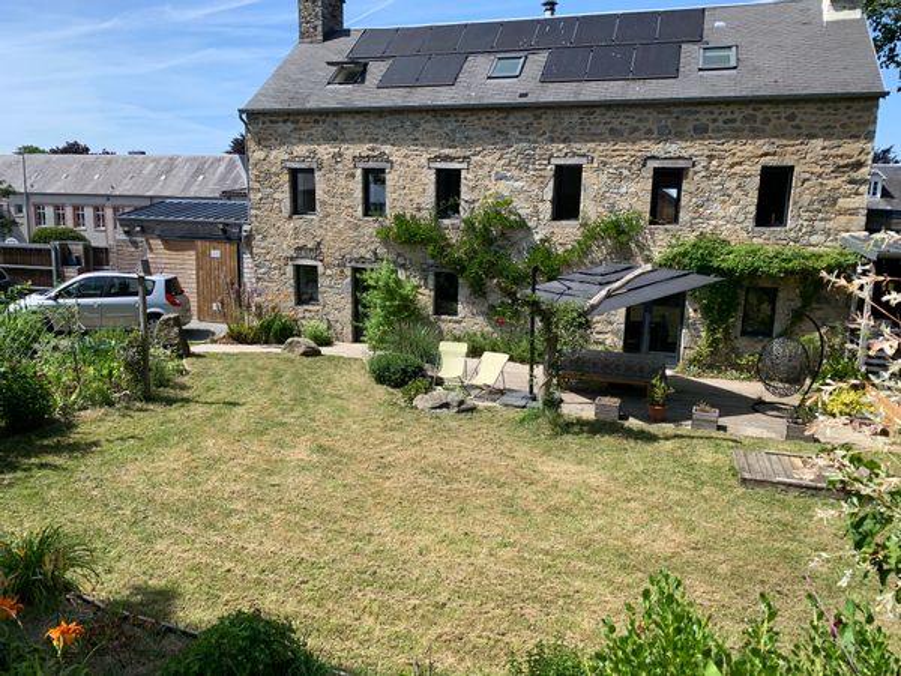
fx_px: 677
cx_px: 450
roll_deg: -0.9
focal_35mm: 26
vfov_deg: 53.1
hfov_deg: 67.3
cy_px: 338
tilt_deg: -11.6
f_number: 1.8
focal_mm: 4.25
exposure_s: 1/1406
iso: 25
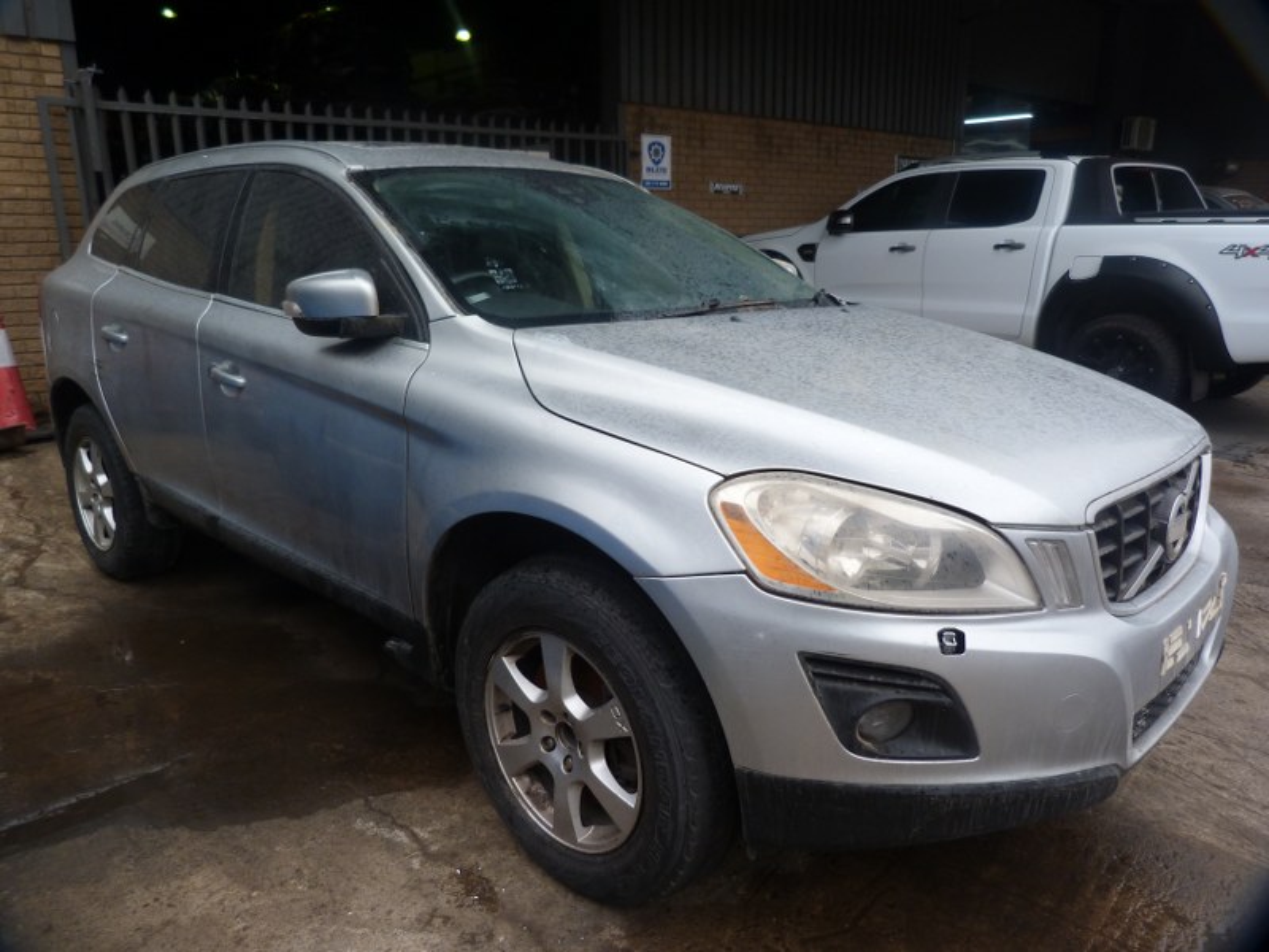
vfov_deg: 54.9
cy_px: 476
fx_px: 916
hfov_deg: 69.4
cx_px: 634
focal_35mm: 25
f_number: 2.8
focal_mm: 4.5
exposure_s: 1/100
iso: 80
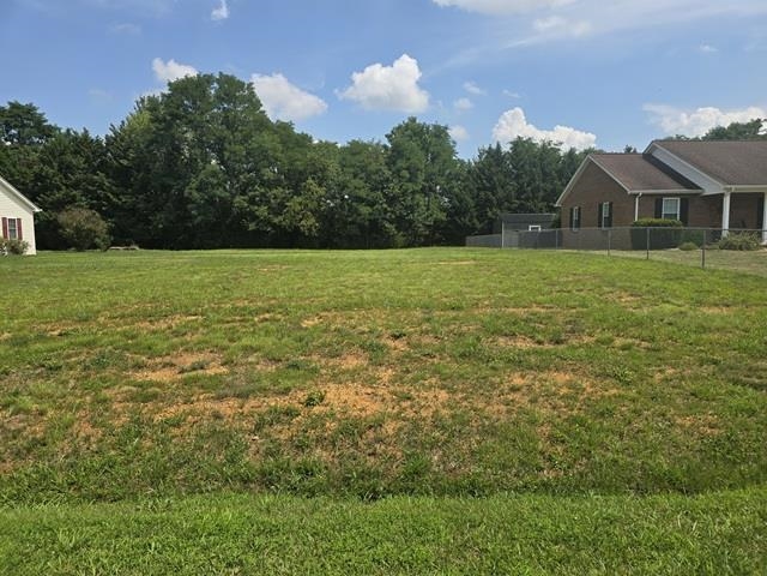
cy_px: 288
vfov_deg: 58.9
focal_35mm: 23
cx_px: 384
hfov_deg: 73.9
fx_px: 510
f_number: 1.7
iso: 12
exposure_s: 1/994
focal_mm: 6.3
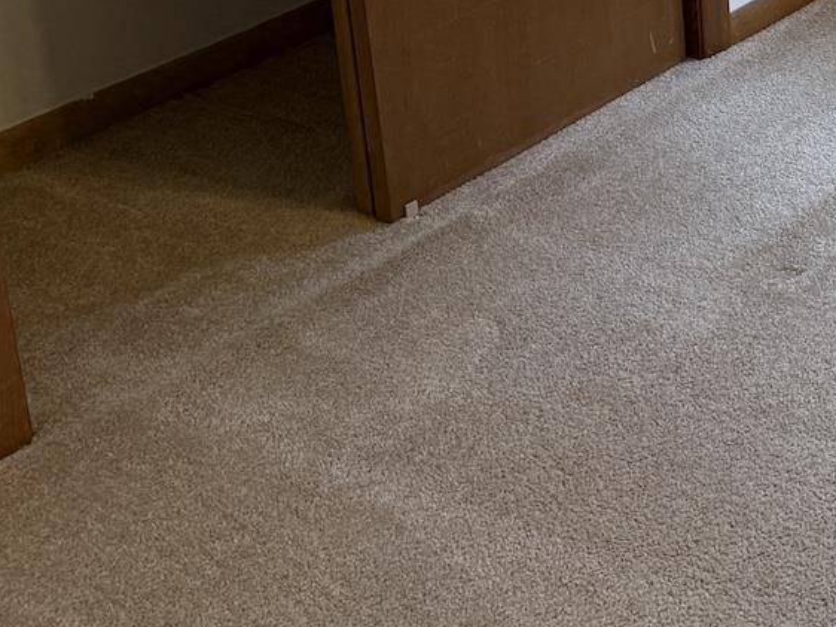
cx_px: 1305
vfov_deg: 16.3
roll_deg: +0.2
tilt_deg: -14.8
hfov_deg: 20.1
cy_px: -338
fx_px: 1980
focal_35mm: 82
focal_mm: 6.76
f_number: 1.78
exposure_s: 1/170
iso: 200
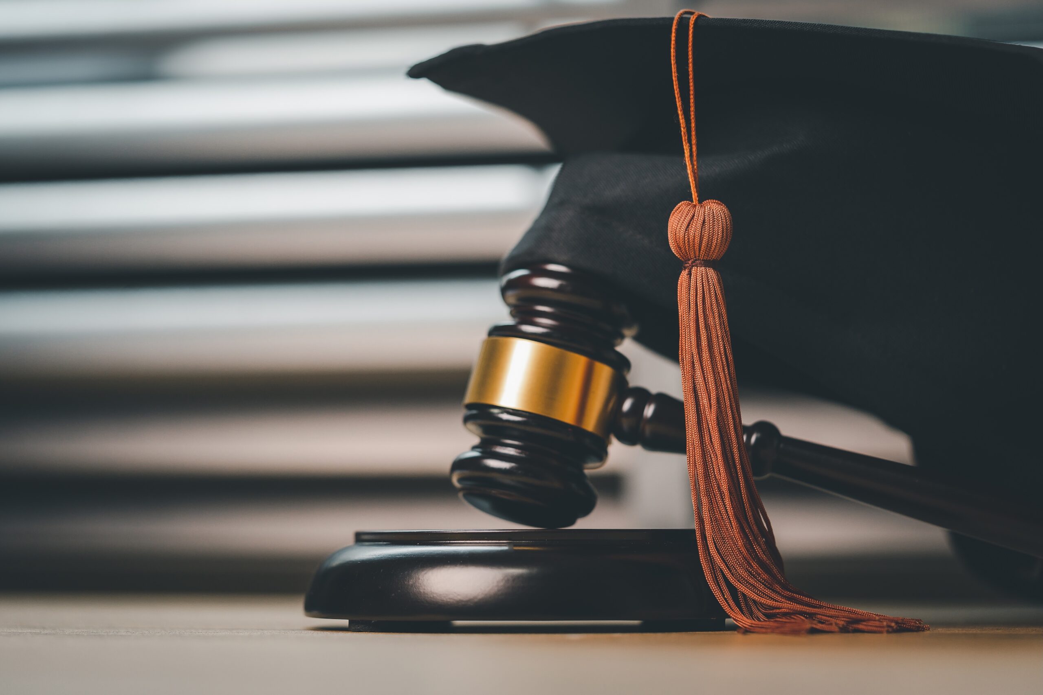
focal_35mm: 90
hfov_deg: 22.6
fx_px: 2607
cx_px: 522
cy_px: 348
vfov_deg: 15.2
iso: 400
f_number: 2.8
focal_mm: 90
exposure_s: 1/100
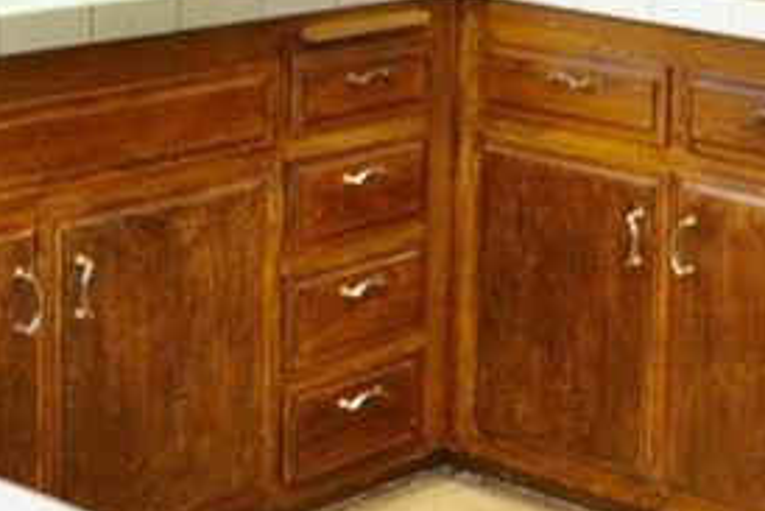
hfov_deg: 19.0
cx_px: 924
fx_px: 2147
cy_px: -180
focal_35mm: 101
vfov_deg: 13.0
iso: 320
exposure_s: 1/30
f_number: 3.5
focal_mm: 18
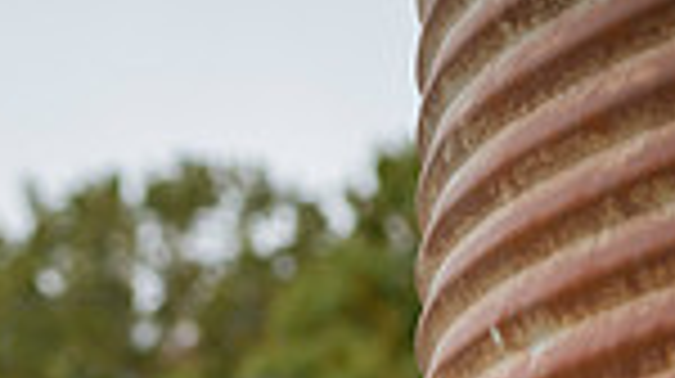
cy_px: 891
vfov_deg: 3.4
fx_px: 6311
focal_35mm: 353
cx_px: 117
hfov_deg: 6.1
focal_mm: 112
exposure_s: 1/500
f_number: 5
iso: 800
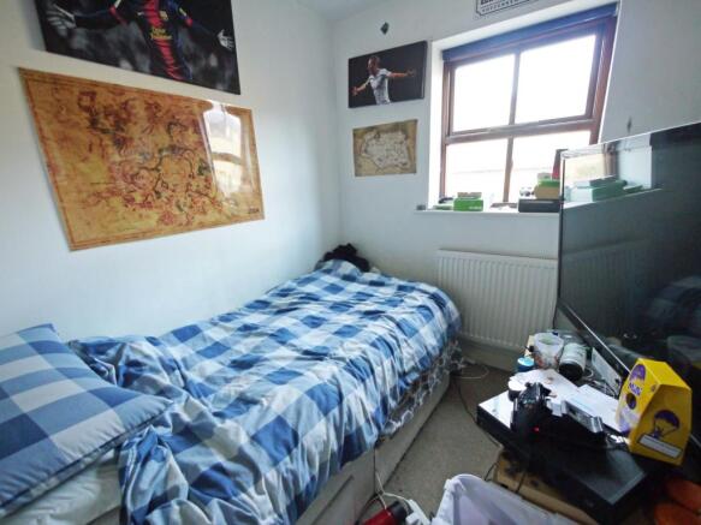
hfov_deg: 94.5
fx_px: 324
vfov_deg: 78.1
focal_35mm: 16
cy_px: 262
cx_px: 350
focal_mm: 8
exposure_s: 1/13
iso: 400
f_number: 4
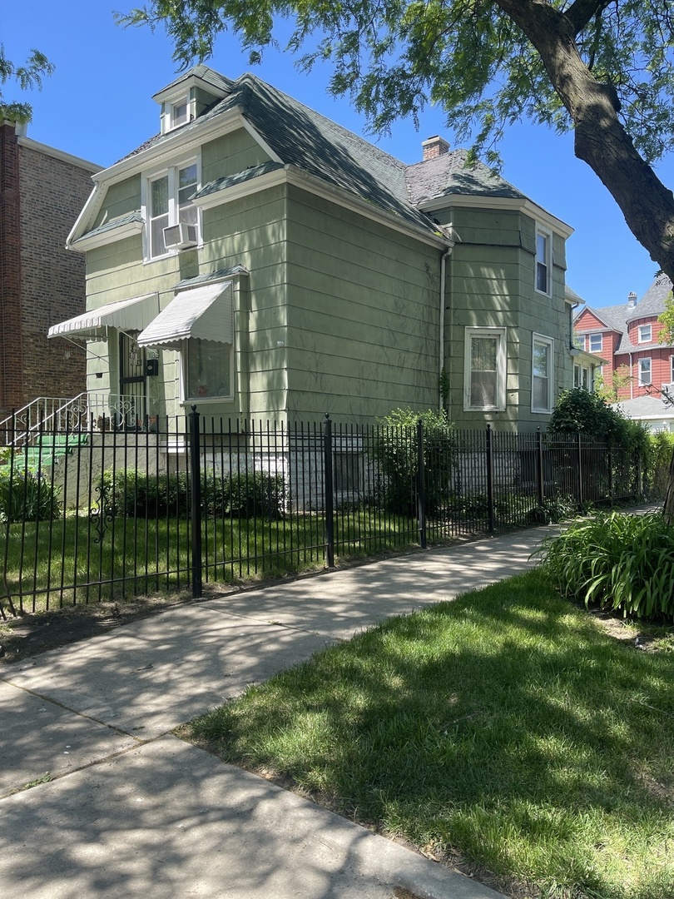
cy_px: 450
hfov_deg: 54.9
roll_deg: +2.3
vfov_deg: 69.4
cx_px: 337
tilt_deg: +2.4
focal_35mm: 25
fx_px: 649
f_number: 1.6
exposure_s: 1/735
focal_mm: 5.1
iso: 32
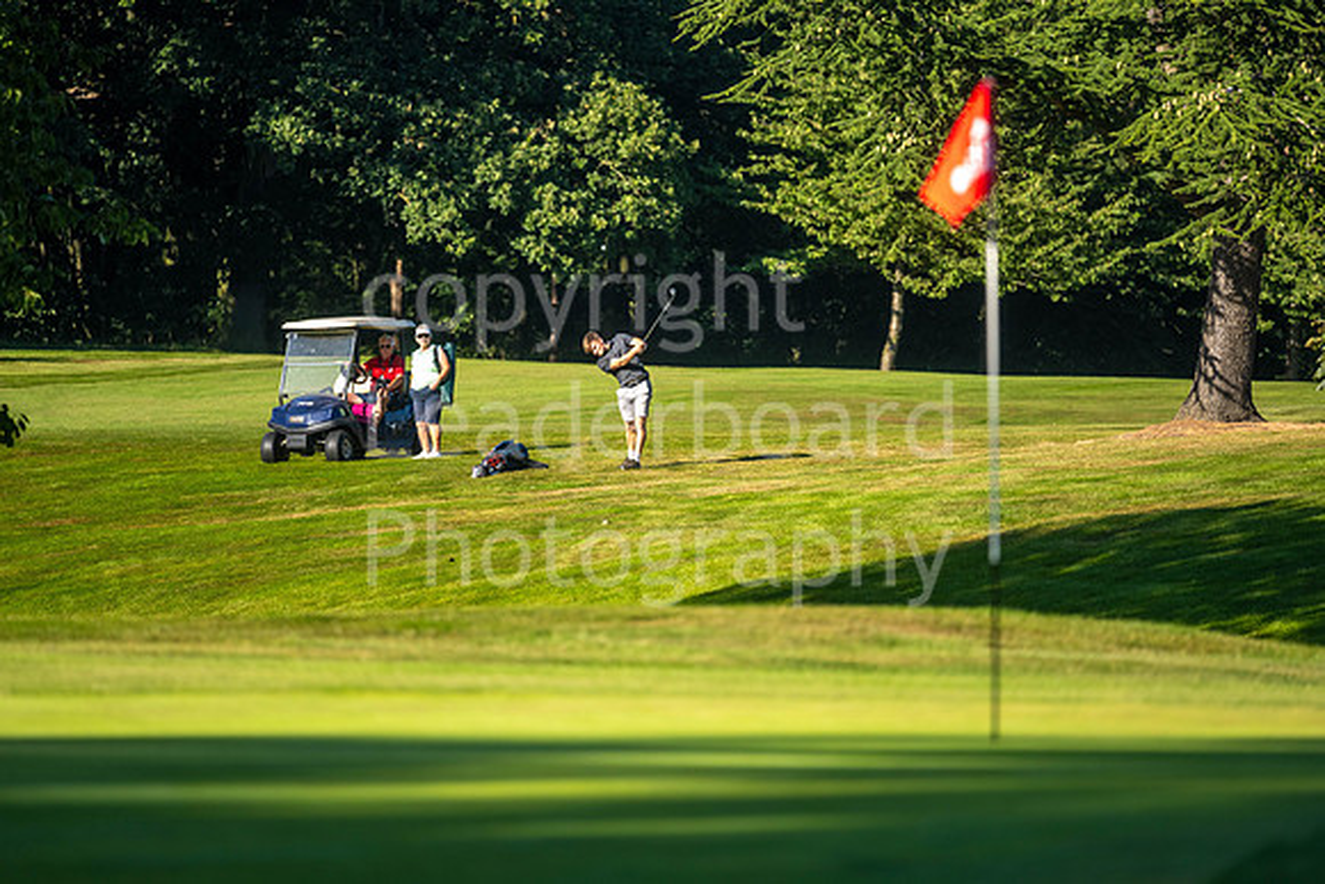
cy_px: 442
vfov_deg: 4.6
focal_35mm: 300
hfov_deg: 6.9
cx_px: 662
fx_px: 11044
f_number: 4
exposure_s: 1/2000
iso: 320
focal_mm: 300
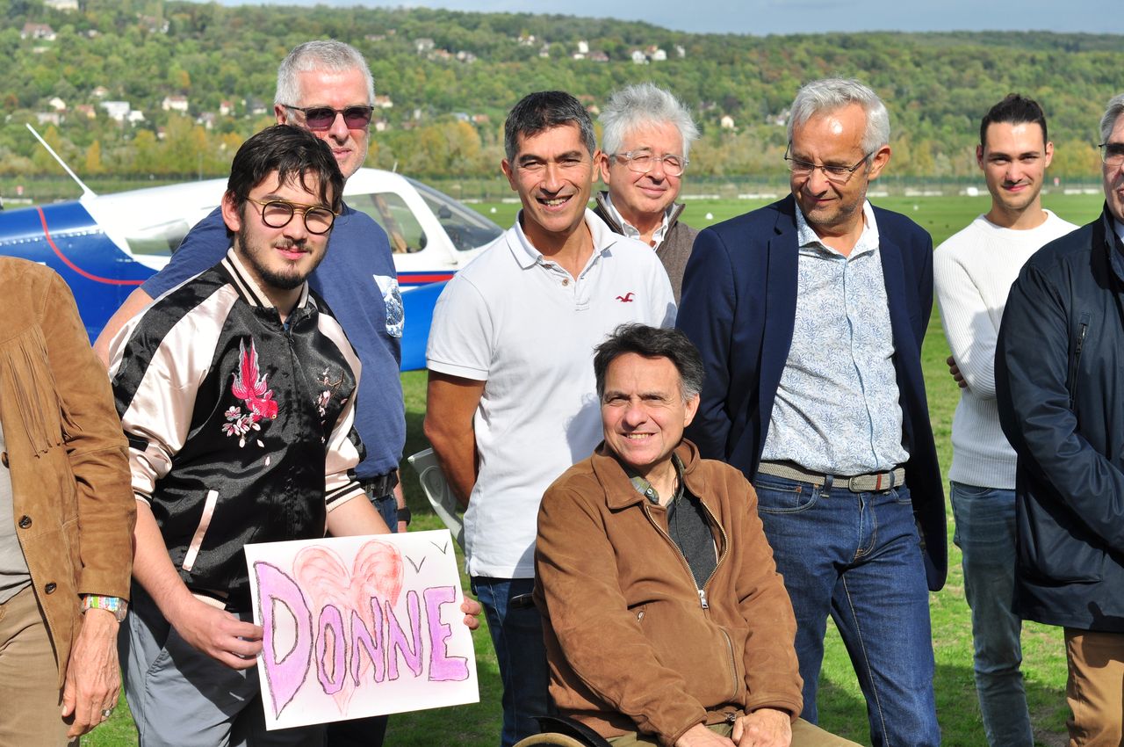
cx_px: 562
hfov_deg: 27.0
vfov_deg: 18.1
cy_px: 374
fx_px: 2339
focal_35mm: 75
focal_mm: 50
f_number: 7.1
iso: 200
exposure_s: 1/1250
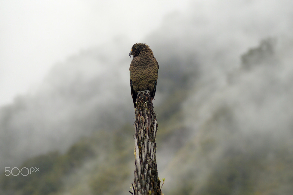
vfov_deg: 8.6
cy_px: 96
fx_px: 1294
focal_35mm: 159
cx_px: 143
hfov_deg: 12.9
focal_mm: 155
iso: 200
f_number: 5.6
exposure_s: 1/250
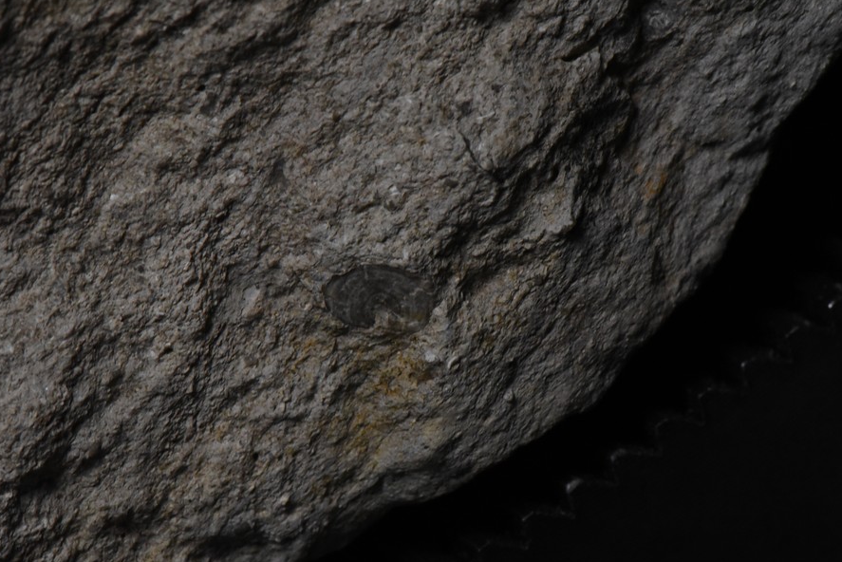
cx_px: 395
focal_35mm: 142
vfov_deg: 9.7
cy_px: 331
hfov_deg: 14.4
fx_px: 3322
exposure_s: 1/40
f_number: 20
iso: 5000
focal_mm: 105
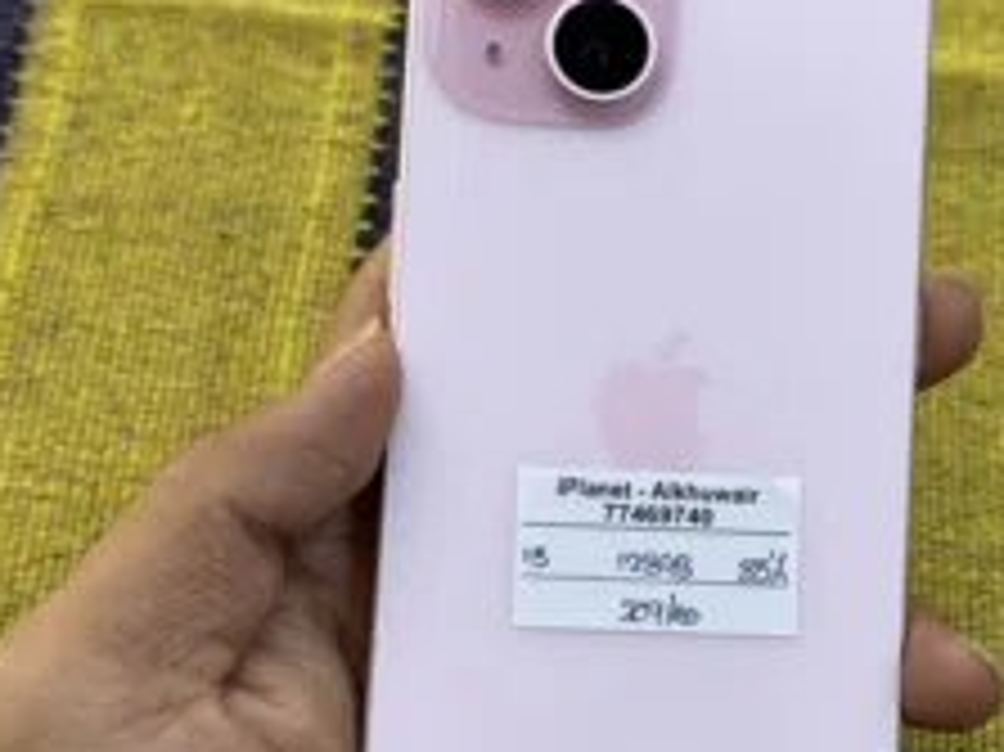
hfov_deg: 22.7
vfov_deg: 17.1
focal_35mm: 86
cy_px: 450
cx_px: 653
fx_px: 2493
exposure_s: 1/100
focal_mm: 6.76
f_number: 1.78
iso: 80
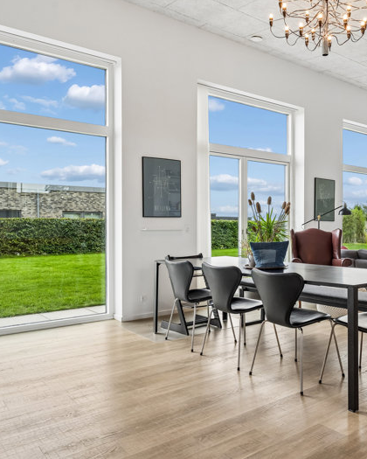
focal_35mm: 31
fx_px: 417
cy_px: 231
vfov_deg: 57.6
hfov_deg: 46.5
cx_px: 254
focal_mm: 21.5
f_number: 8
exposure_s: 1/60
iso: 200
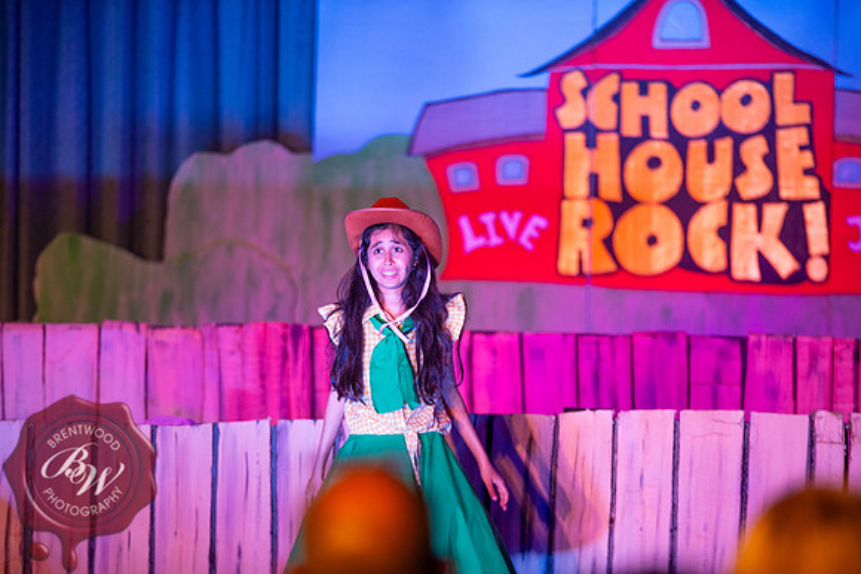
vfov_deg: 6.9
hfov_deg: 10.3
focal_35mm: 200
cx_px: 430
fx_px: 4784
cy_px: 287
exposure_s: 1/200
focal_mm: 200
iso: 1250
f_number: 2.8
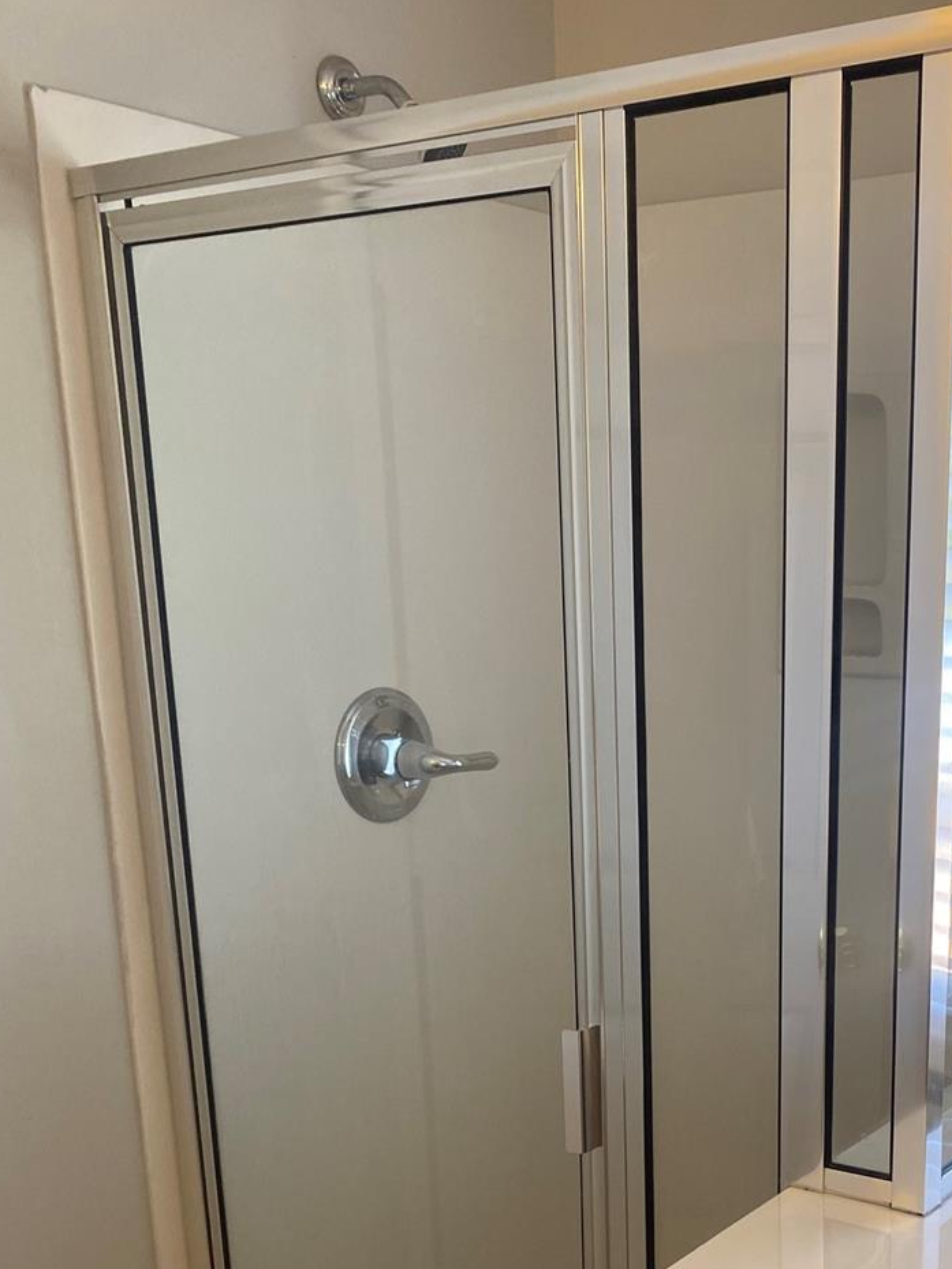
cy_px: 1022
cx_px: 751
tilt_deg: -15.7
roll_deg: +0.6
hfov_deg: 32.7
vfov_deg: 41.9
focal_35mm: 43
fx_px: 1576
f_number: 1.8
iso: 100
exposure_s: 1/121
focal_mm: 4.25
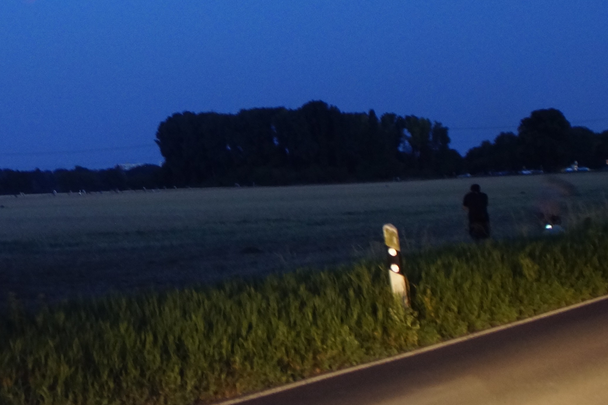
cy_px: -24
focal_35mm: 110
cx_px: 3
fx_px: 1857
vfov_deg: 12.3
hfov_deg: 18.1
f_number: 4
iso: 800
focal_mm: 28
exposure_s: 1/1.25
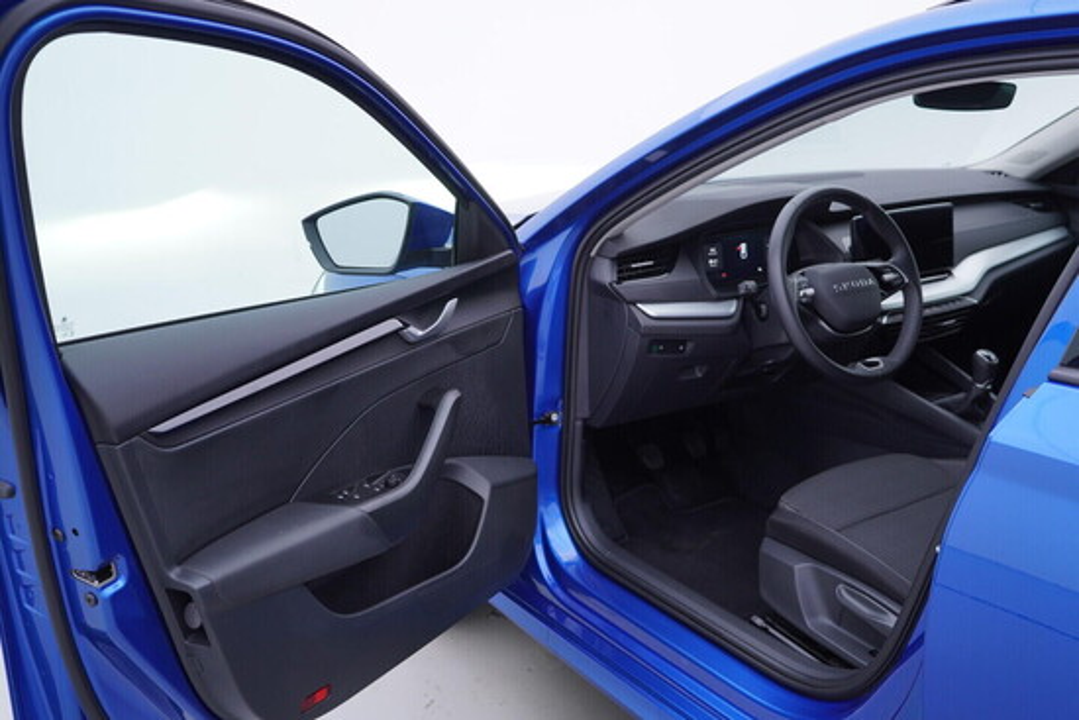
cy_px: 360
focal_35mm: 36
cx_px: 540
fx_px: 1079
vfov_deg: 36.9
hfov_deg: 53.1
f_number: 3.2
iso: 125
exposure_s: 1/50
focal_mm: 24
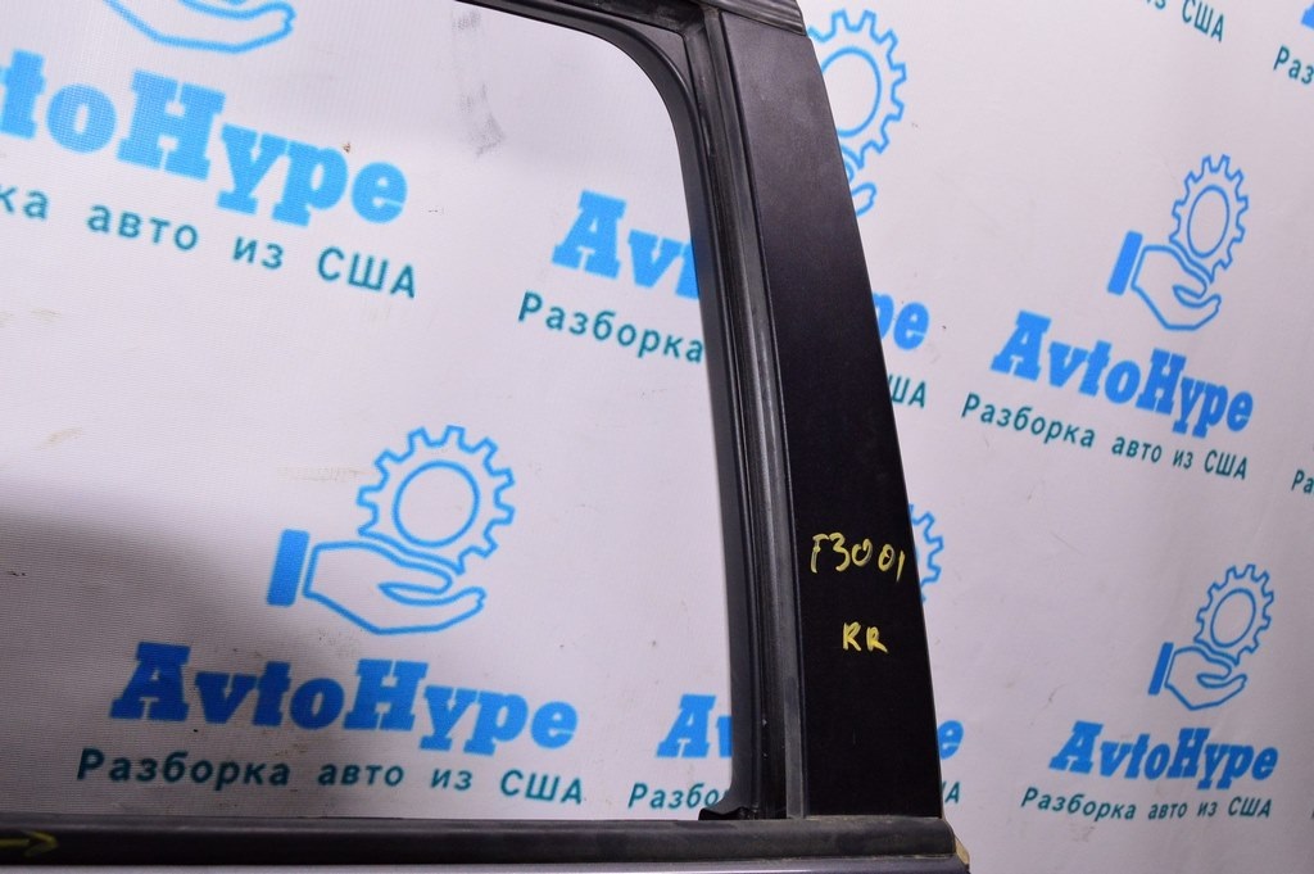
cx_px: 657
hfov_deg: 49.6
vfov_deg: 34.2
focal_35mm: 39
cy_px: 437
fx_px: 1422
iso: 1600
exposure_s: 1/200
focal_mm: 26
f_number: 8
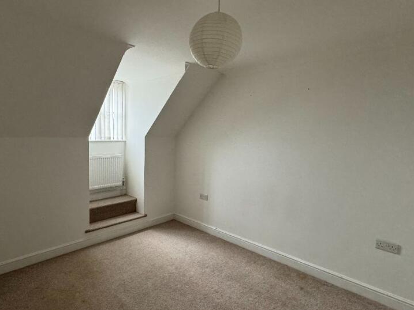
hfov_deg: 81.0
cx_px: 170
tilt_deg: -3.7
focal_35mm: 20
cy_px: 152
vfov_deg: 66.0
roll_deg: -0.6
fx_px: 239
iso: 320
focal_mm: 2.22
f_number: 2.2
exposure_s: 1/84
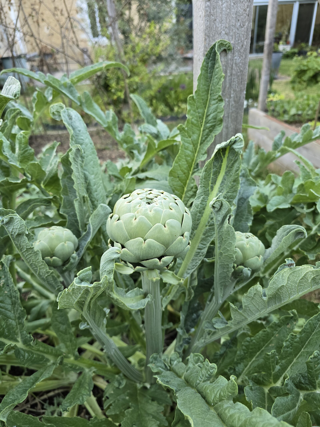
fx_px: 283
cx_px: 160
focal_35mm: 23
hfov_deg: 58.9
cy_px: 214
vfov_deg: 73.9
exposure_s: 1/180
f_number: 1.7
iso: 160
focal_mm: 6.3
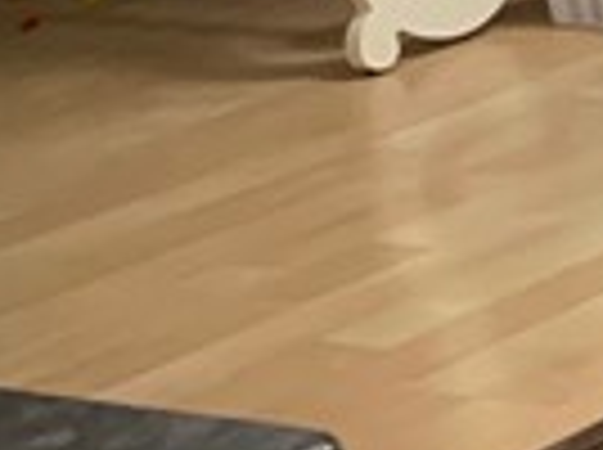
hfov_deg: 7.8
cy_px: -279
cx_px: 2110
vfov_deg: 7.3
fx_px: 3460
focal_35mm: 199
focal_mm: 4.25
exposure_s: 1/60
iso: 250
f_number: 1.8
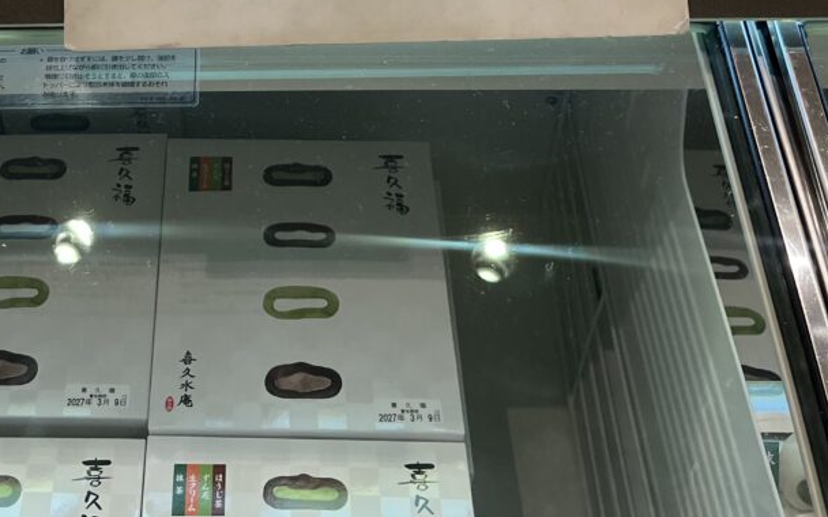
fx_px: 1309
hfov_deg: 34.3
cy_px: -98
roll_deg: +4.2
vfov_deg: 20.9
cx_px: 203
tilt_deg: -40.6
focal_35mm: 58
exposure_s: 1/100
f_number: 1.6
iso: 64
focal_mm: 5.1
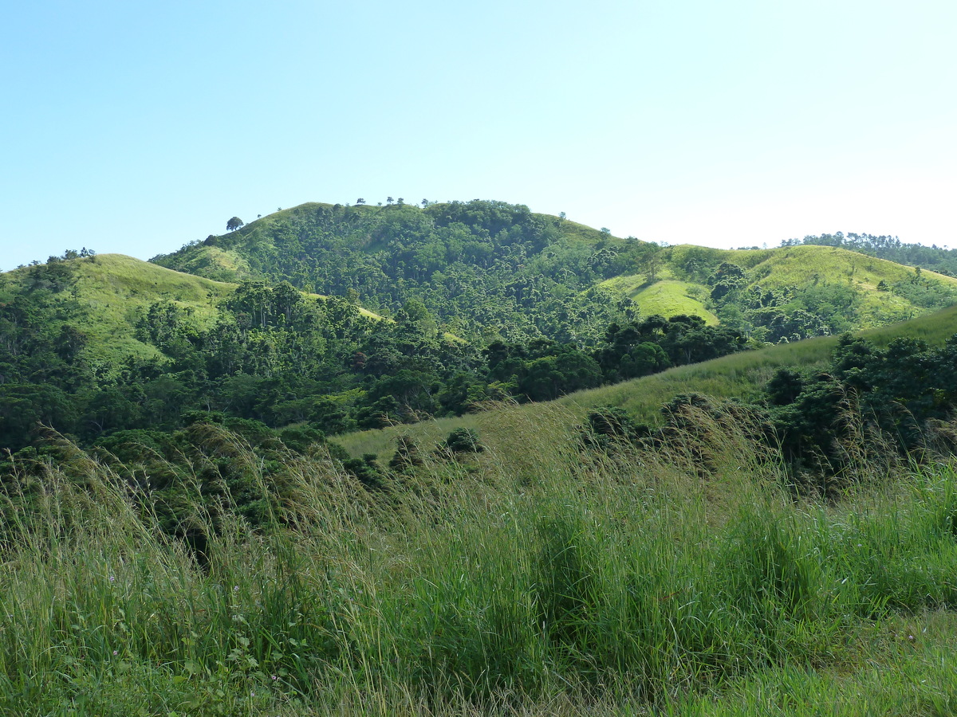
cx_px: 478
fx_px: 968
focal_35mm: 35
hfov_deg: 52.6
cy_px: 358
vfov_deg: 40.7
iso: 125
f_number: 4
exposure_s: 1/320
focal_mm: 5.7
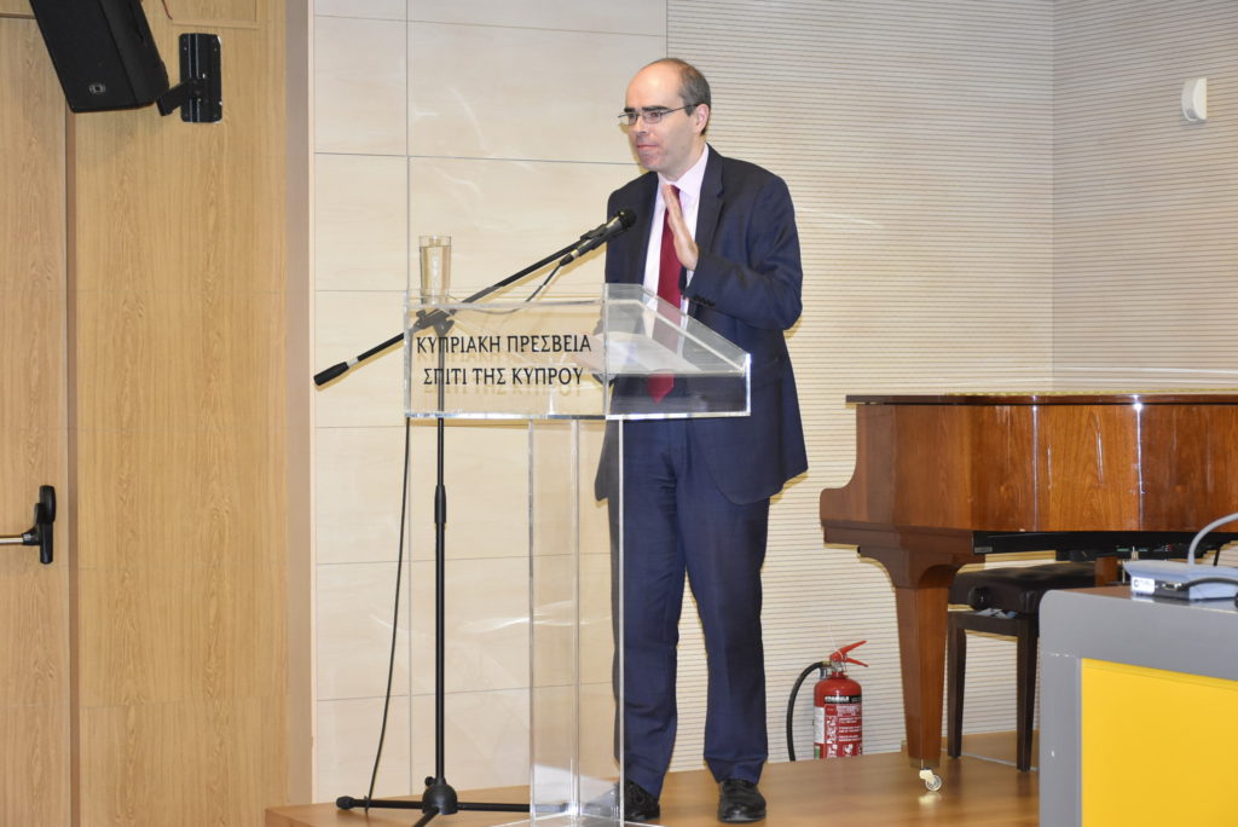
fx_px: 2684
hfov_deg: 26.0
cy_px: 414
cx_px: 619
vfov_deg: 17.5
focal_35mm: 78
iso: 1600
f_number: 5.6
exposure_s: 1/60
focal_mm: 52
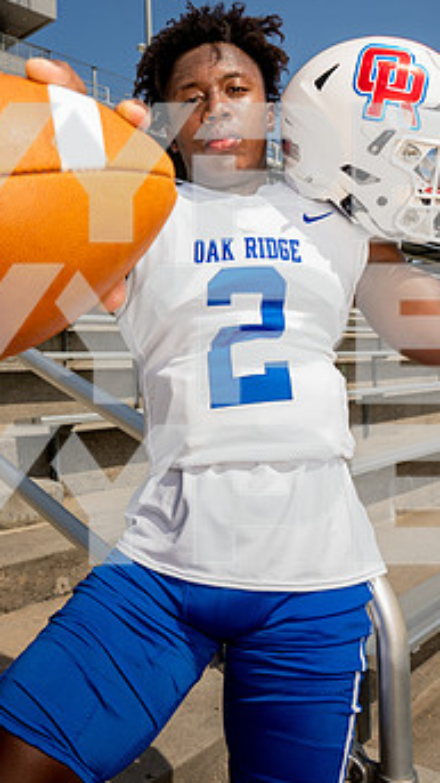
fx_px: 684
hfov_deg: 35.5
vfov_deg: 59.2
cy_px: 336
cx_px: 171
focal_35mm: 33
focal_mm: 24
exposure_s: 1/250
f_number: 8
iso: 50
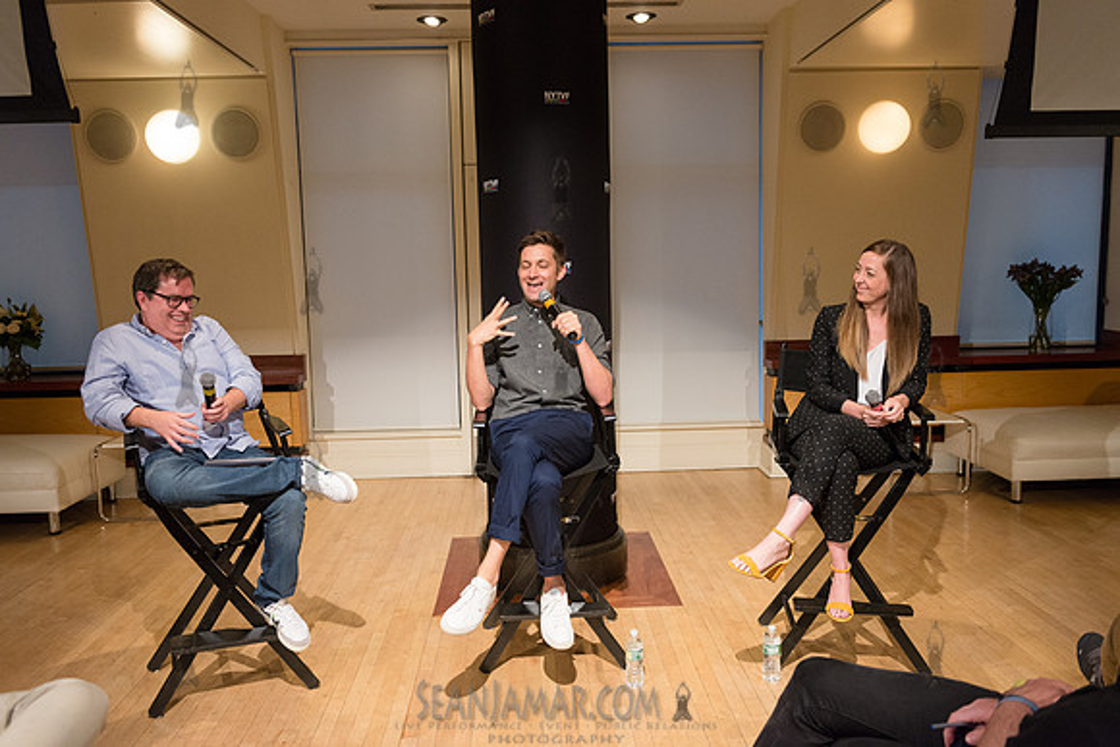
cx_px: 560
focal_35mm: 29
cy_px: 374
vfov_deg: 45.0
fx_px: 902
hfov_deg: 63.6
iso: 2500
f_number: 4
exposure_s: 1/320
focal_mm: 29
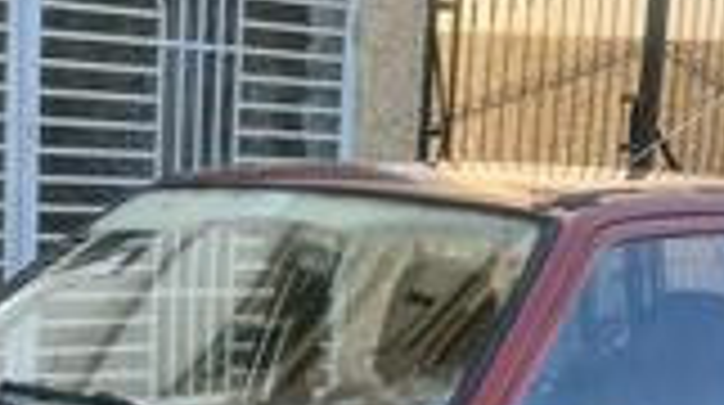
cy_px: 704
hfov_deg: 18.6
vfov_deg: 10.0
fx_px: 2204
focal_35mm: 115
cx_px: 297
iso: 20
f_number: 1.8
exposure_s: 1/110
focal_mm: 3.98
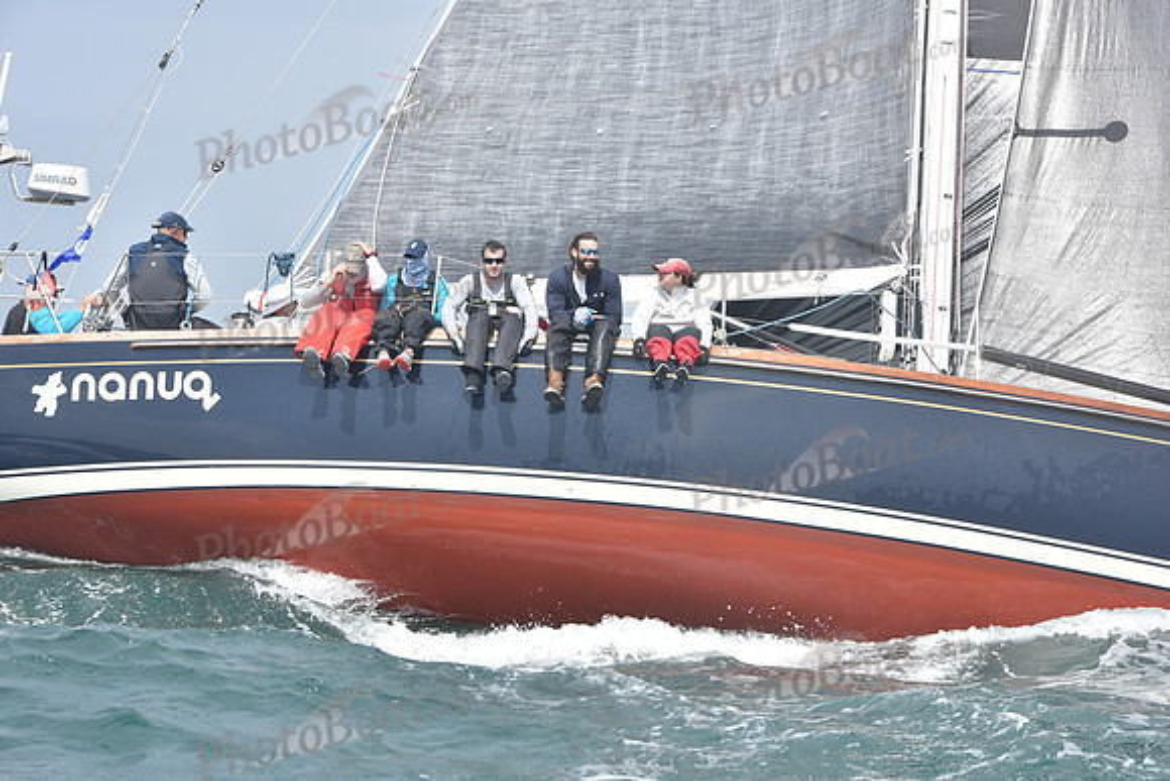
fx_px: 3251
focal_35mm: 100
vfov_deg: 13.7
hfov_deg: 20.4
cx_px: 585
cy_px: 390
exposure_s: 1/800
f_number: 9
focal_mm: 100
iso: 320
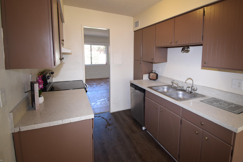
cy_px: 69
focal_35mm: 18
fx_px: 121
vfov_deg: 67.1
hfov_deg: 89.4
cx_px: 139
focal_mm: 10
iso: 500
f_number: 4.5
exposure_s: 1/60
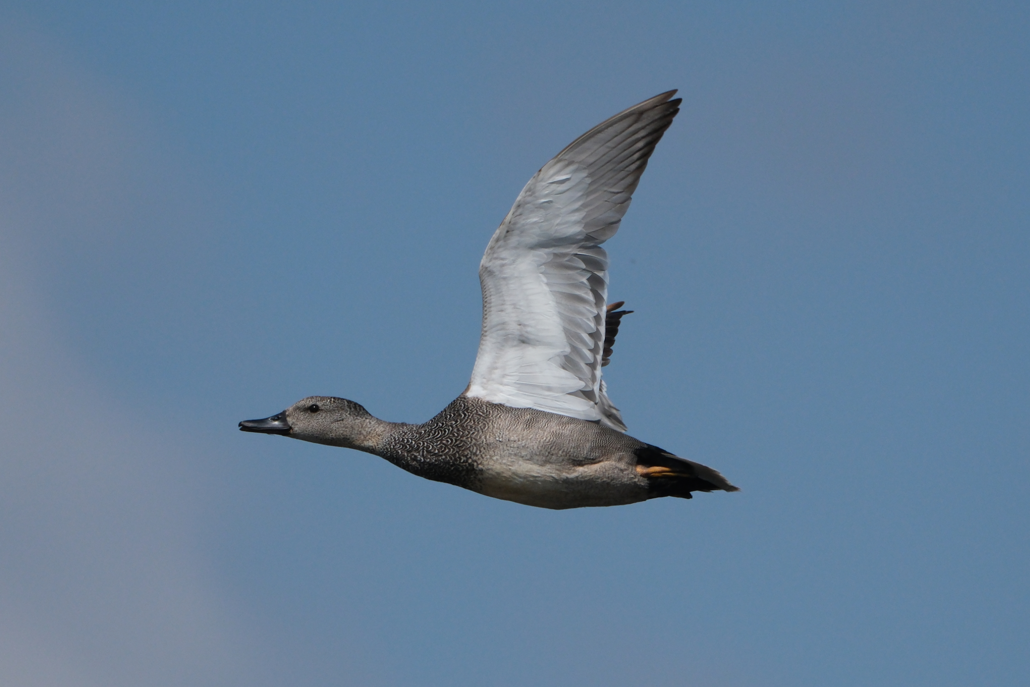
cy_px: 344
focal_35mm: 900
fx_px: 25748
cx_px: 515
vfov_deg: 1.5
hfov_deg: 2.3
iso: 1000
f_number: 8
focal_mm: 600
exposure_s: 1/4000
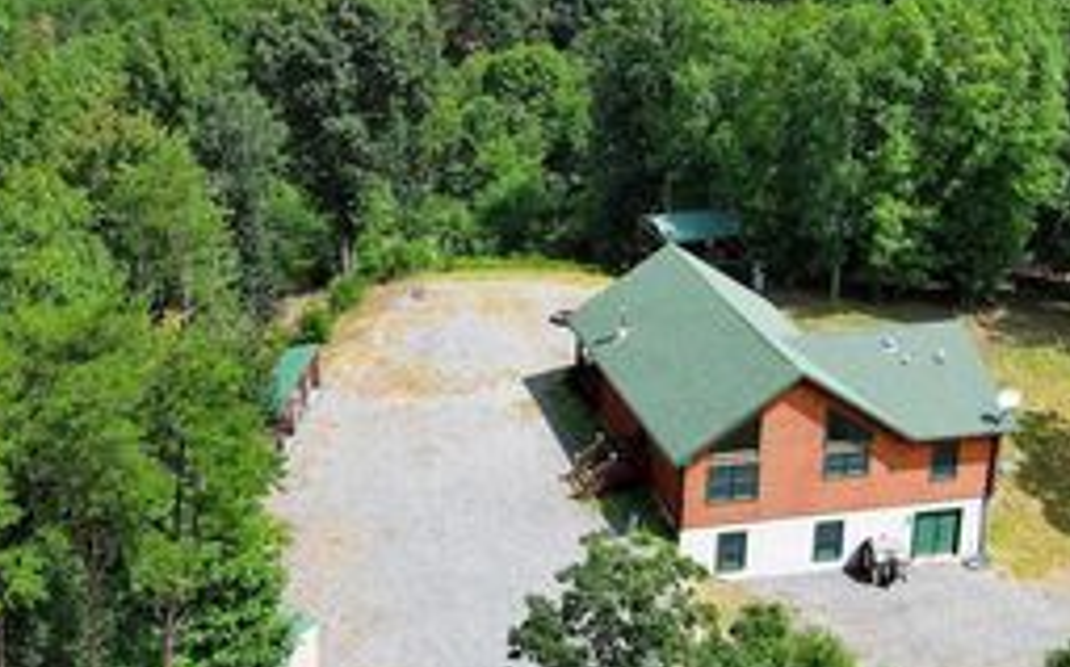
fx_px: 1690
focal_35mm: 58
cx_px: 449
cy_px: 124
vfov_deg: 22.0
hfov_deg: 35.1
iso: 100
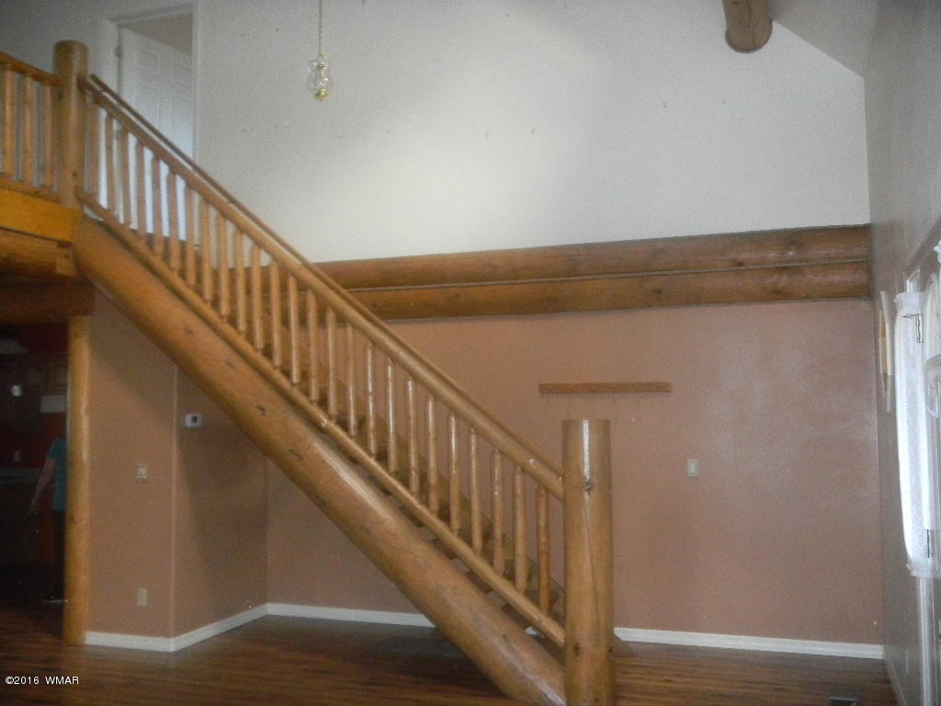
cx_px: 470
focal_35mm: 35
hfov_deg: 52.6
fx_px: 951
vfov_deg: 40.7
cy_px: 353
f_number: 3.6
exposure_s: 1/30
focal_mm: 6.3
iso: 522
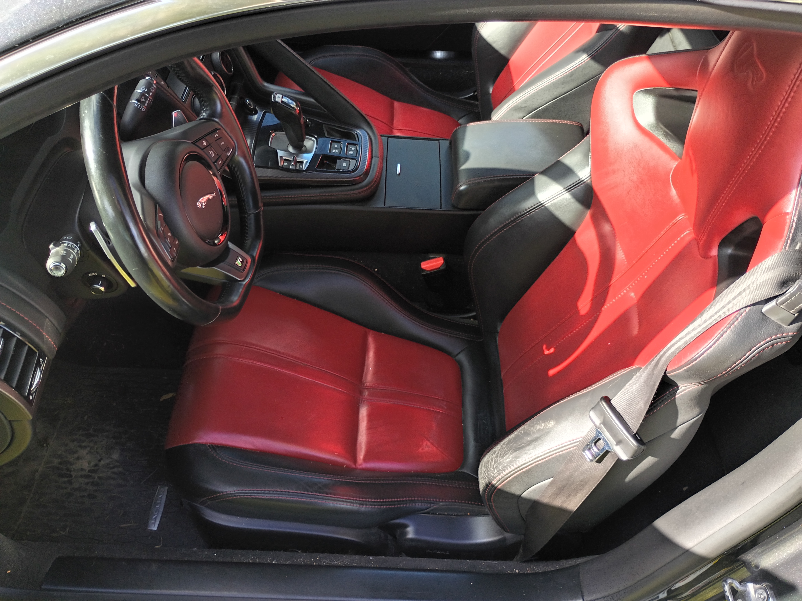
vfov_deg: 48.2
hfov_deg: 61.7
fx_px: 672
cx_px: 401
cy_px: 300
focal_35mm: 29
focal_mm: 4.27
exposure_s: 1/60
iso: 103
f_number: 1.8
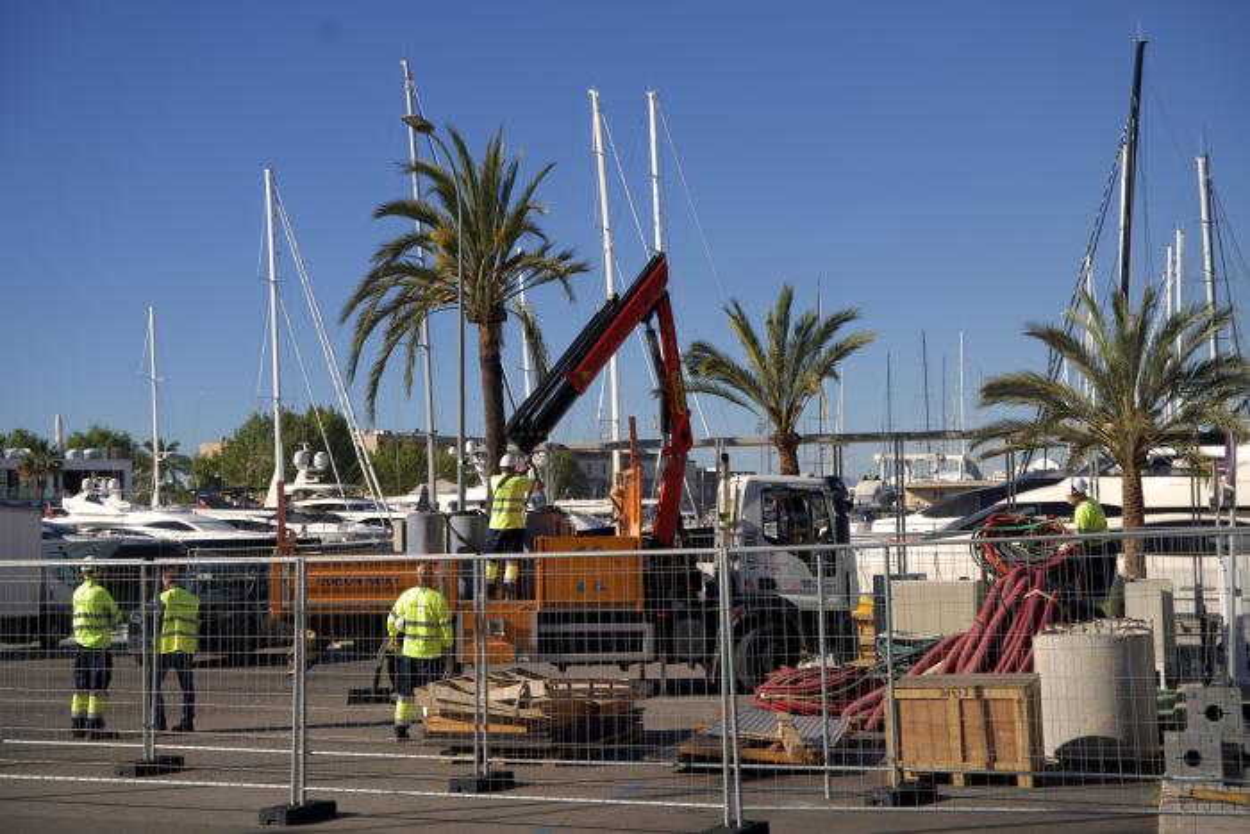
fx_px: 1913
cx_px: 625
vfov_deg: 24.6
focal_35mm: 55
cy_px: 417
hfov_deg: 36.2
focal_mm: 55.1
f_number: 3.5
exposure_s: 1/160
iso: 64
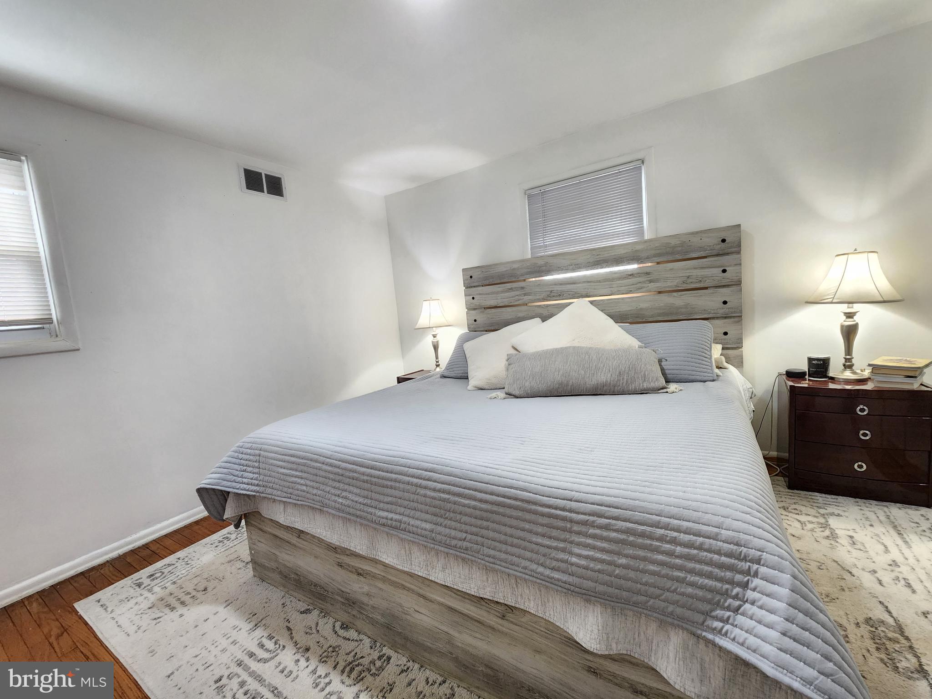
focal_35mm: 13
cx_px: 466
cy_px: 350
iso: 320
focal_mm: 2.2
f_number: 2.2
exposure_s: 1/40
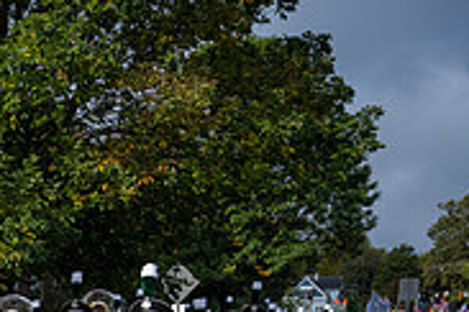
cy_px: 487
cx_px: -149
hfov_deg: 23.4
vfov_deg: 16.2
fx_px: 990
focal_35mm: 76
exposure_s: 1/1600
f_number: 4
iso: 125
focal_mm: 24
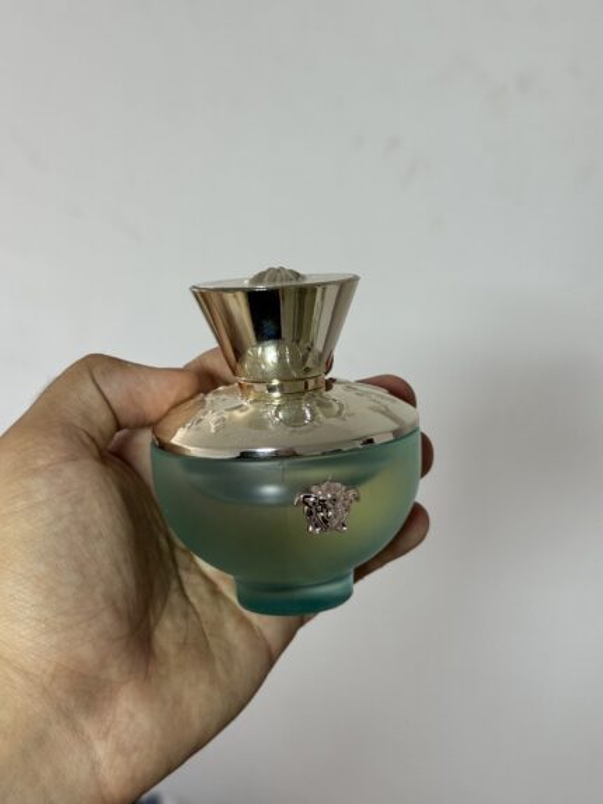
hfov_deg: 30.3
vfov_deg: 39.6
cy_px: 402
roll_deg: +0.6
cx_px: 302
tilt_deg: -30.1
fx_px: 1114
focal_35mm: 48
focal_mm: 6.76
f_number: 1.78
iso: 80
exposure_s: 1/50
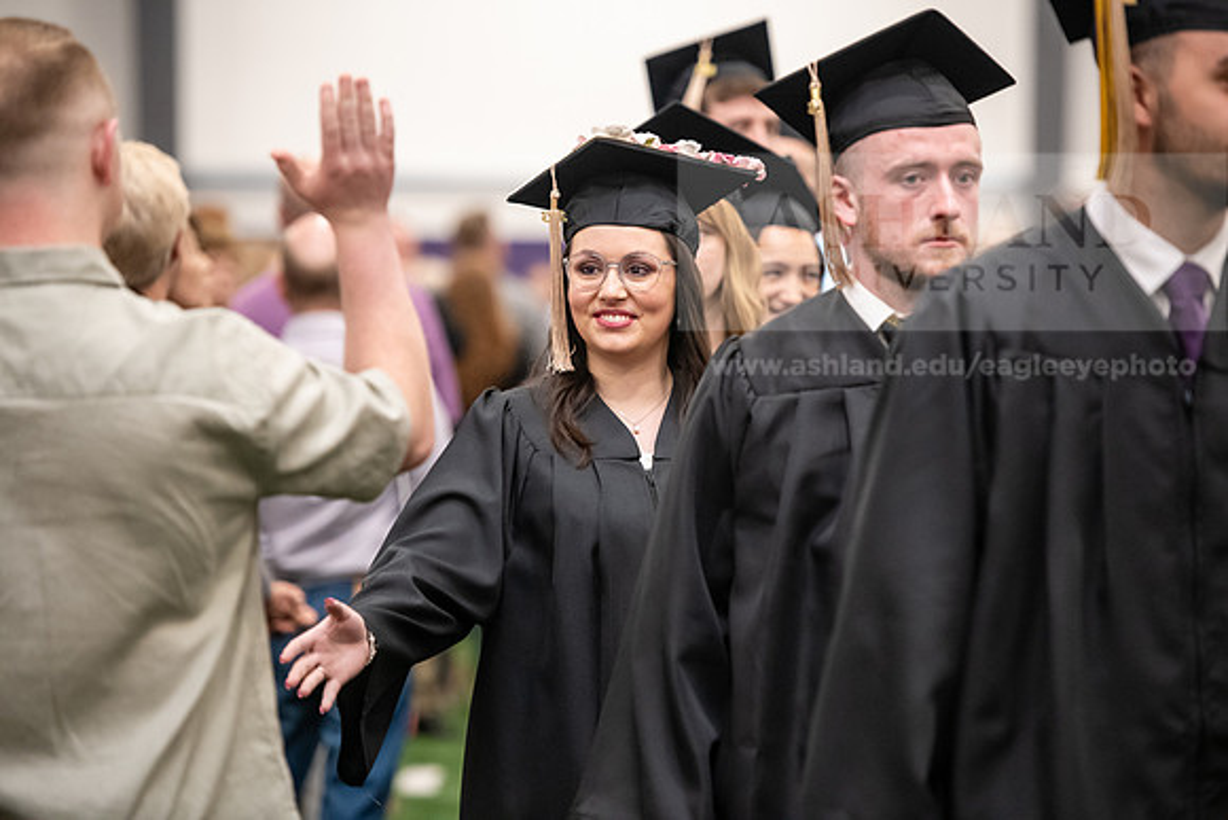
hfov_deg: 12.1
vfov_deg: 8.1
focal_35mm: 170
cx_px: 614
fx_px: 5800
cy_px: 410
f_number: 3.2
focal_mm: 170
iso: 3200
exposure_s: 1/200
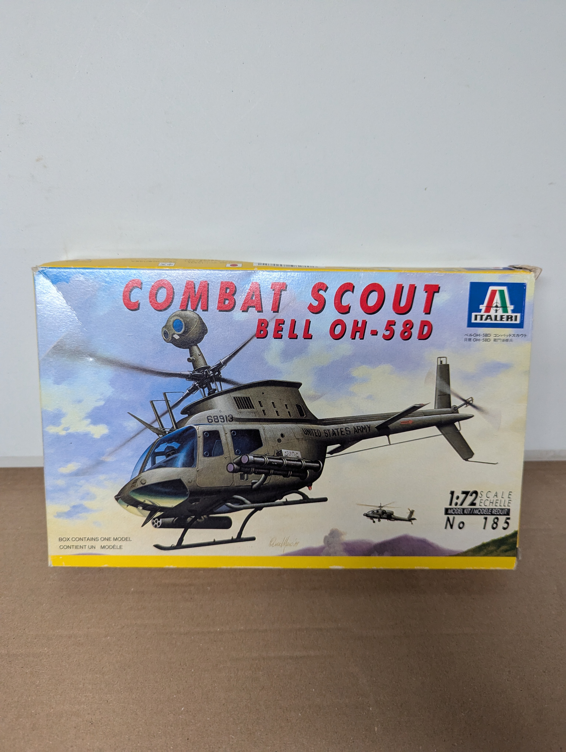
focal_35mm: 24
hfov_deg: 56.9
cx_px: 283
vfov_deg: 71.5
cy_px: 376
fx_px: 522
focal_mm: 6.81
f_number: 1.85
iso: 634
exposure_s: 1/148
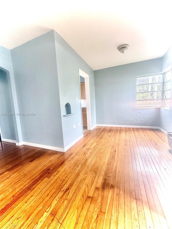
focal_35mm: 14
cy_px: 114
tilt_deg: -5.0
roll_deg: +3.2
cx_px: 86
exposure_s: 1/99
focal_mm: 2.22
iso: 125
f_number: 2.2
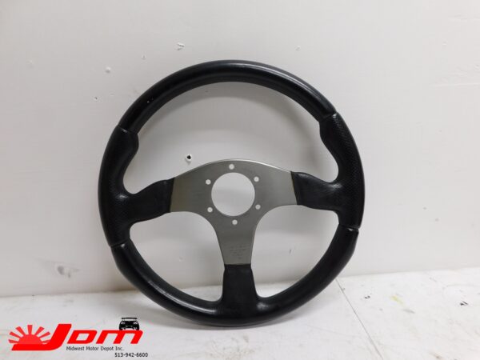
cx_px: 240
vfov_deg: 58.9
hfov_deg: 73.9
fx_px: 319
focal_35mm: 23
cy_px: 180
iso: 200
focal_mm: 4
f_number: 3
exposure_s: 1/30
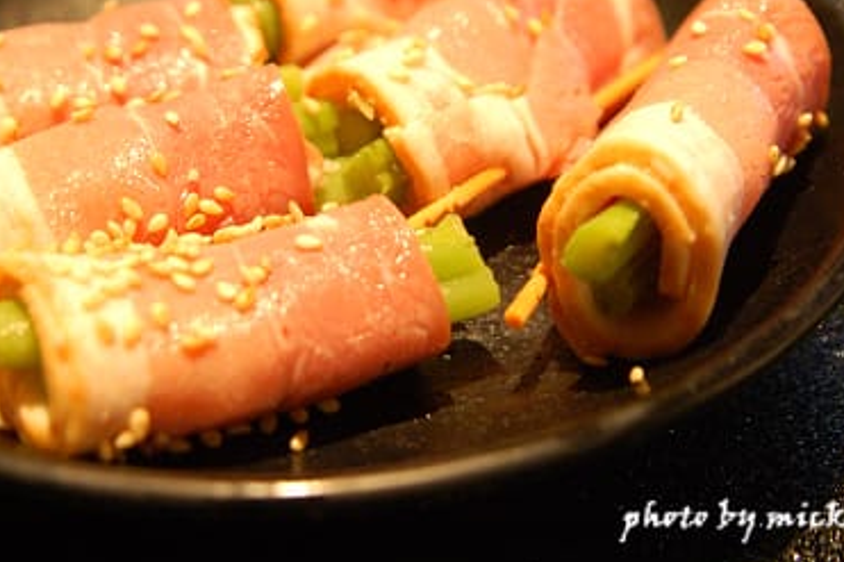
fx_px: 2015
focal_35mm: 86
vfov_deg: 15.8
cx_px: 414
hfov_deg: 23.7
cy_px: 180
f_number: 5
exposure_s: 1/15
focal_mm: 38
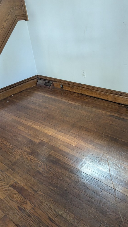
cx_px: 85
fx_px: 181
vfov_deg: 64.3
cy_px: 113
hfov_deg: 38.5
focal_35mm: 30
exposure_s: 1/120
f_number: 1.73
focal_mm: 4.38
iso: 698
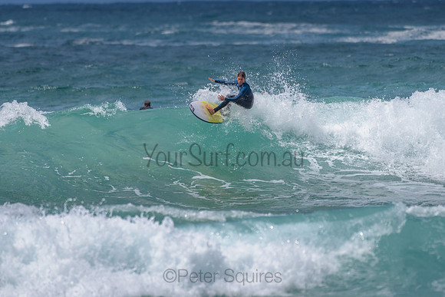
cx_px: 224
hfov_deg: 3.4
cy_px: 115
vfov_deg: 2.2
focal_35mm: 614
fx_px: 7594
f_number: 5.6
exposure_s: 1/2000
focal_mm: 500
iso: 100
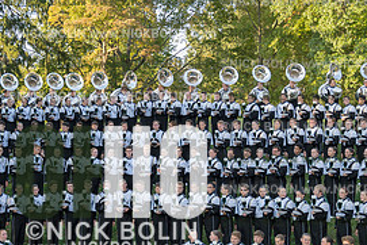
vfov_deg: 18.1
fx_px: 765
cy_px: 190
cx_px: 111
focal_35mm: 75
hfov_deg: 26.8
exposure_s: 1/100
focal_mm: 35
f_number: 4
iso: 125
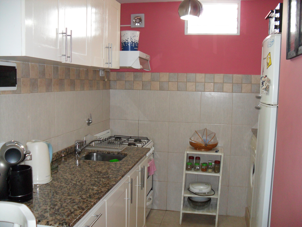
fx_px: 305
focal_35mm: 35
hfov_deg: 52.6
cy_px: 114
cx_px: 151
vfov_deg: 40.7
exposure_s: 1/45
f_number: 3
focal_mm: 6.3
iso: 200
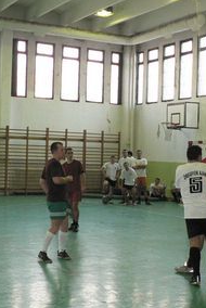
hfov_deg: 21.1
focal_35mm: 64
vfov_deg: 31.3
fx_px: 548
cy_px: 184
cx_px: 160
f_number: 2.8
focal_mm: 6
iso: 400
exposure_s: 1/60
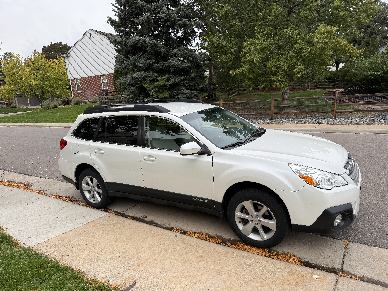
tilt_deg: -9.3
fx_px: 269
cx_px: 194
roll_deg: +3.4
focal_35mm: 24
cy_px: 146
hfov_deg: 71.6
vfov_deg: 56.8
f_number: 1.78
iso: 80
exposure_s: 1/1091
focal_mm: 6.76
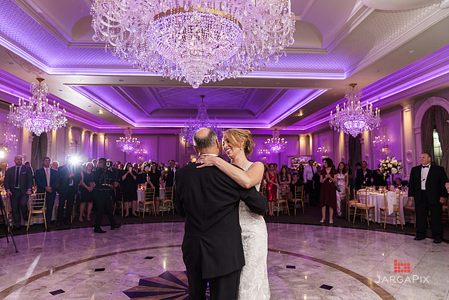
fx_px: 299
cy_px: 150
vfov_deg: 53.2
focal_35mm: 24
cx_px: 224
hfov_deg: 73.7
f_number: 2.8
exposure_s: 1/200
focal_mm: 24
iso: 1600
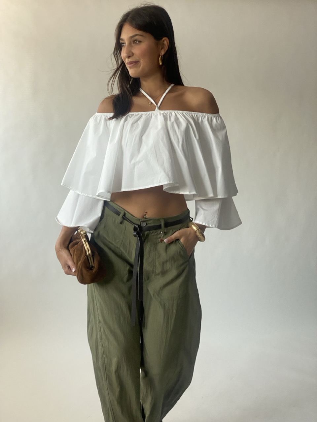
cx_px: 158
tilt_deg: -4.2
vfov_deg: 36.8
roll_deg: -1.5
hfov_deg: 28.0
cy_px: 211
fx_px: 635
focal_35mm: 52
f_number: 2
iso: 64
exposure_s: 1/122
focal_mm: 6
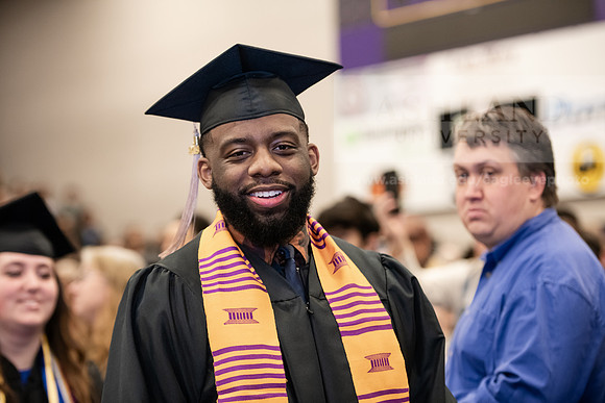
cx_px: 302
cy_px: 202
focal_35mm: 105
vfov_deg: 13.0
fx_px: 1765
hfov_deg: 19.5
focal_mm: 105
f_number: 3.2
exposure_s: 1/200
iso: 2000
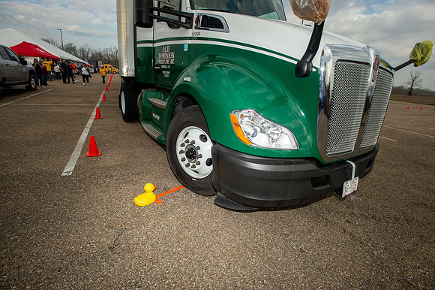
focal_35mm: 17
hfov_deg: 93.3
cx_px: 218
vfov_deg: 70.4
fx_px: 205
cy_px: 145
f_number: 8
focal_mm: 17
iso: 100
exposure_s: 1/250
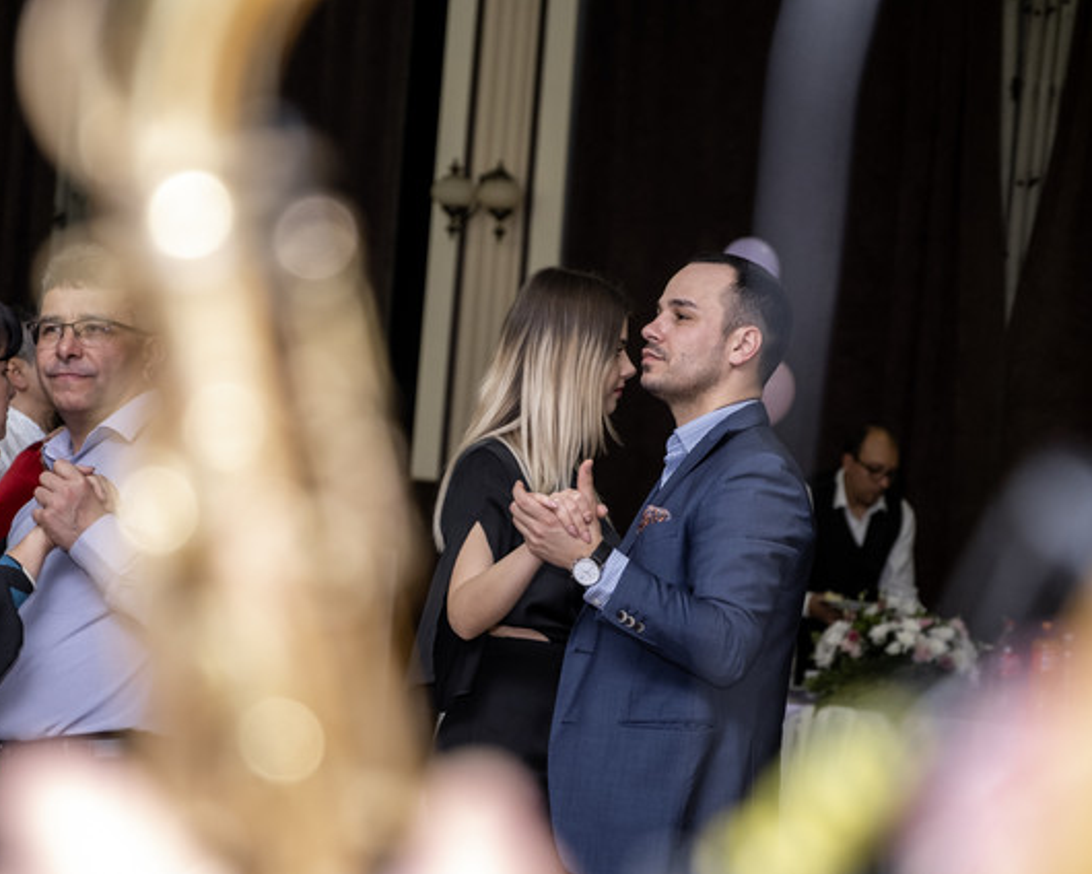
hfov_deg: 20.4
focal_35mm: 94
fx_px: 3038
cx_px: 482
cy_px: 438
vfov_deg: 16.4
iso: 1000
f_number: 2.8
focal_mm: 55
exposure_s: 1/160
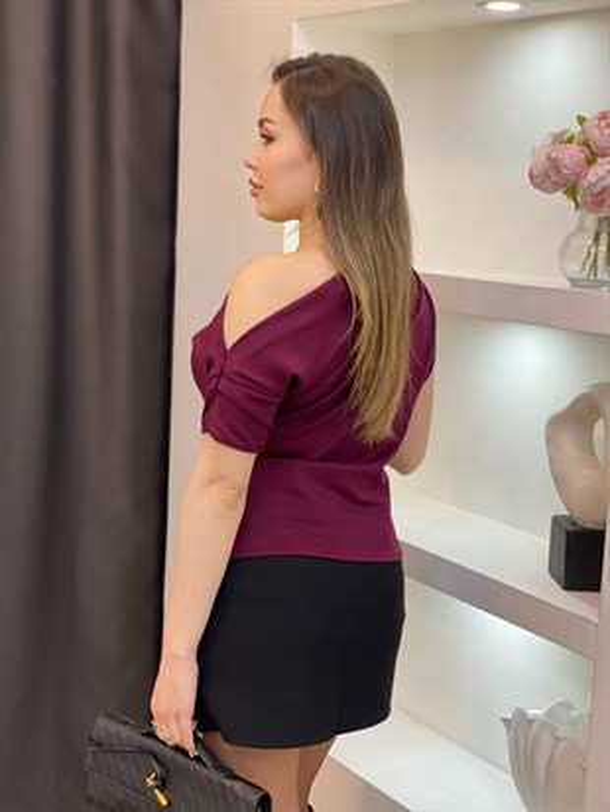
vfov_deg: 36.8
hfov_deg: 28.0
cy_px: 406
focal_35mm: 52
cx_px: 305
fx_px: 1221
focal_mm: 6
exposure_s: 1/100
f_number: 2
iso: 125
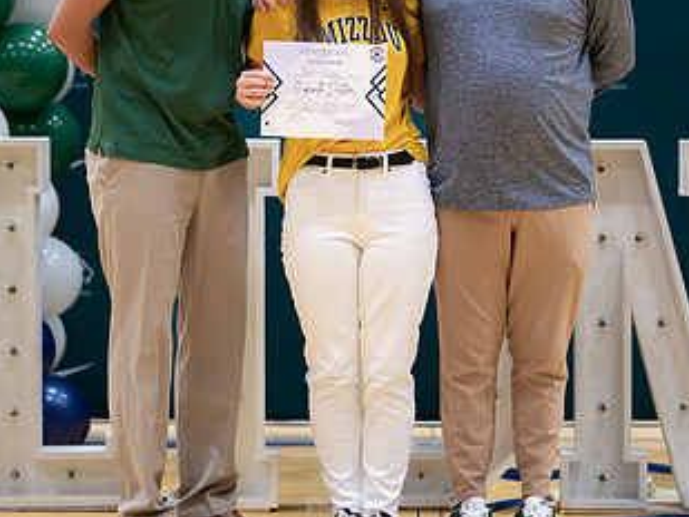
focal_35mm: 117
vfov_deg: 12.6
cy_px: 137
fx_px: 2330
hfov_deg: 16.8
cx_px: 354
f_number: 1.2
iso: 400
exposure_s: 1/320
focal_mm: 50
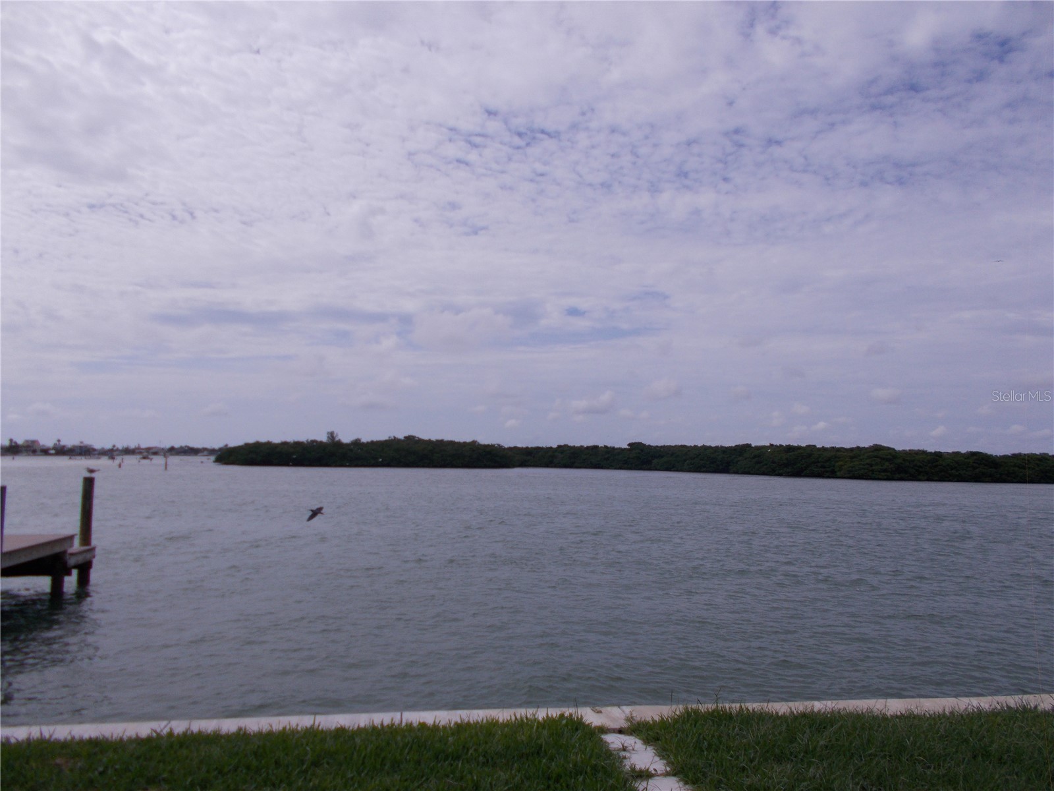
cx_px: 527
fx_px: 792
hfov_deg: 67.3
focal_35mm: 26
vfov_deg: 53.1
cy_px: 396
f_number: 8
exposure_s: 1/500
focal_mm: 4.6
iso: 80
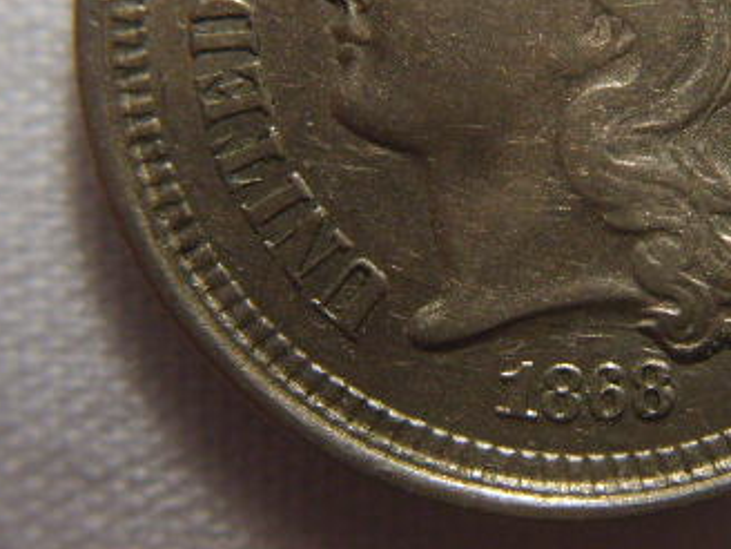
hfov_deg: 23.0
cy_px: 16
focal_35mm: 84
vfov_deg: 17.2
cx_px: 571
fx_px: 1774
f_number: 3
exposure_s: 1/45
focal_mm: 7.2
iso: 140
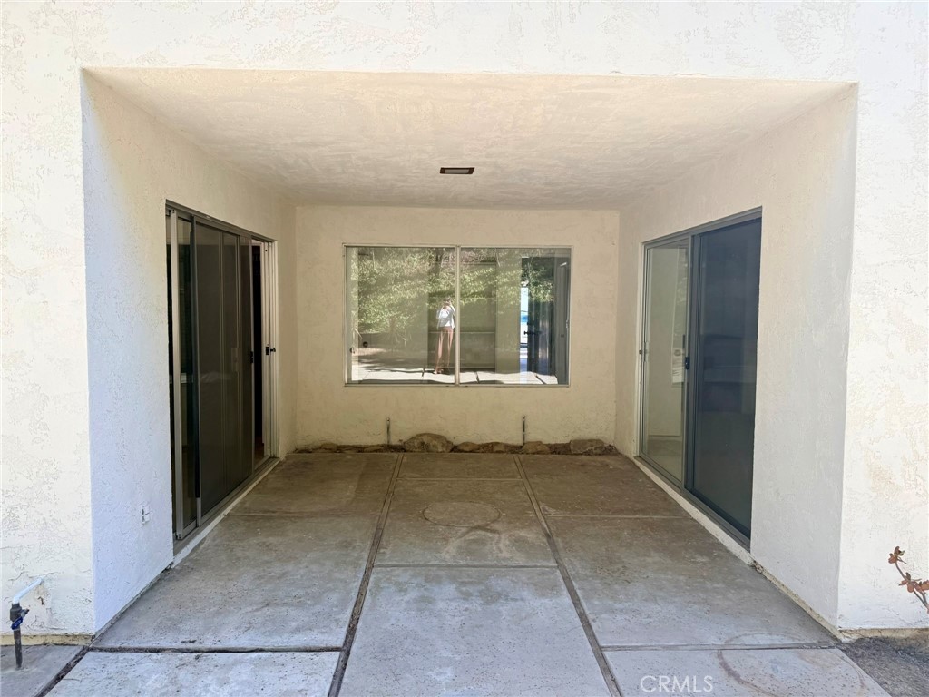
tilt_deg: -2.6
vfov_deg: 56.8
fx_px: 644
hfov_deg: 71.6
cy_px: 348
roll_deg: +0.0
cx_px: 464
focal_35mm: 24
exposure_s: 1/501
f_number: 1.78
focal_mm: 6.76
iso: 80
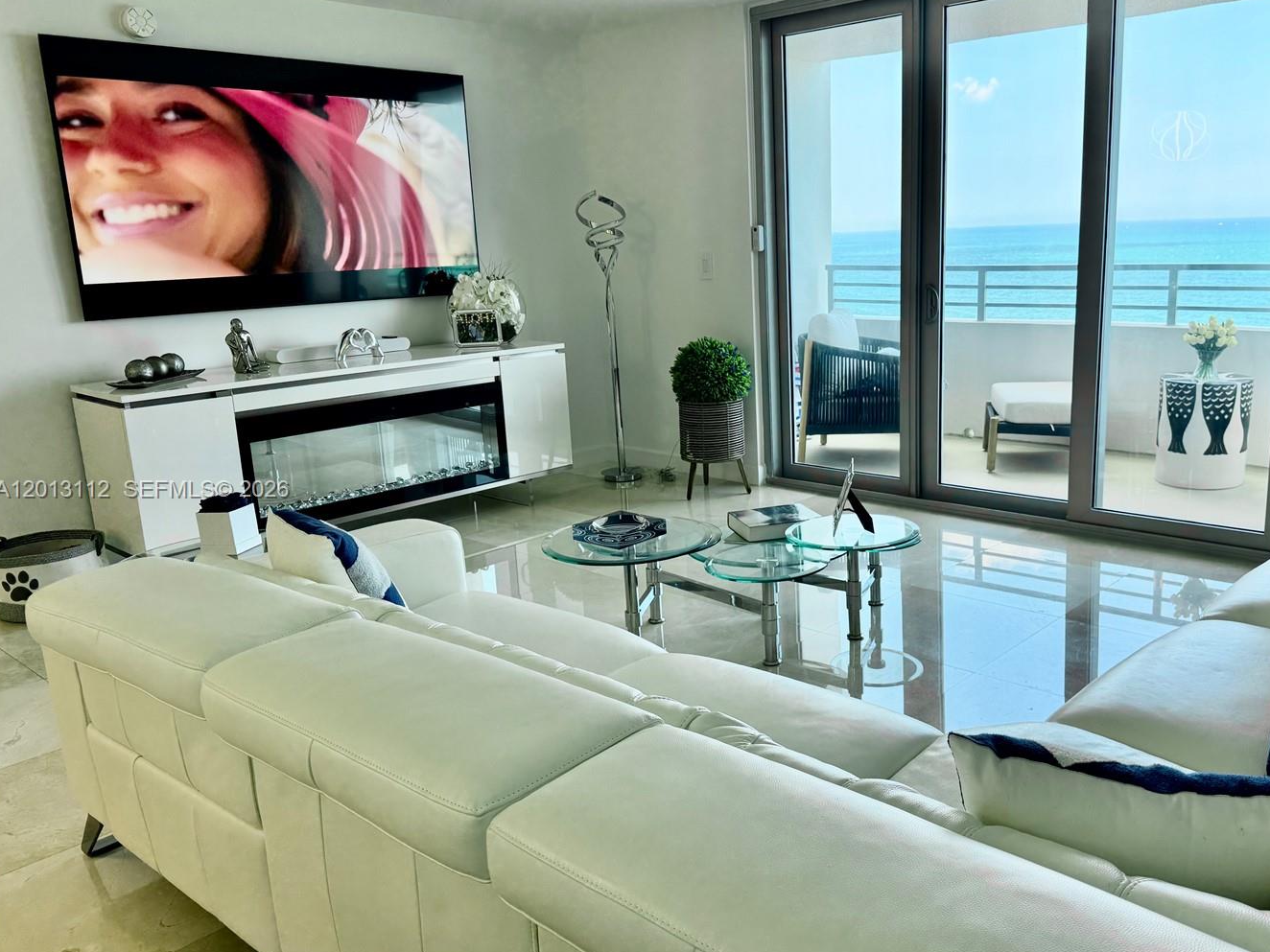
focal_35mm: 29
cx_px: 758
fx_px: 1064
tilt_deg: -13.7
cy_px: 491
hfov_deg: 61.2
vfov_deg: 48.2
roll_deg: +1.4
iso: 64
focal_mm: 6.76
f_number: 1.78
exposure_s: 1/140
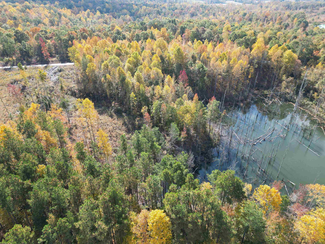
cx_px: 162
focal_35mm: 24
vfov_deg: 56.8
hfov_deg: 71.6
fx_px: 225
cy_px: 122
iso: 120
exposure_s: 1/640
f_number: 1.7
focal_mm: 6.72
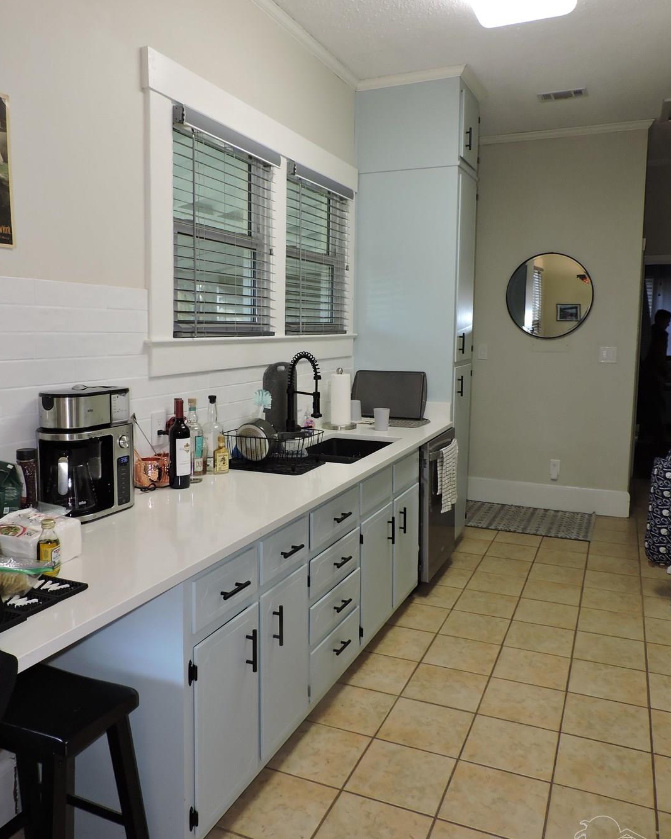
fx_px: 670
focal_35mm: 27
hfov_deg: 53.2
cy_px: 401
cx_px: 325
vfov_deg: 64.0
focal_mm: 4.3
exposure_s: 1/40
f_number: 3
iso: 250
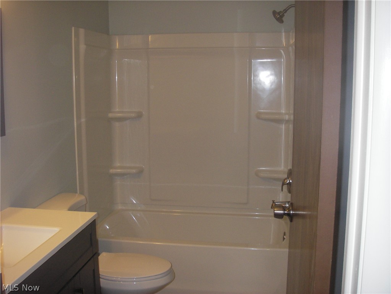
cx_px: 196
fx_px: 429
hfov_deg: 49.0
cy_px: 147
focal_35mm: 38
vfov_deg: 37.7
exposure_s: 1/30
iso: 100
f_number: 3.3
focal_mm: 6.3
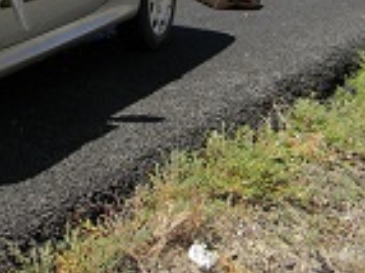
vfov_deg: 15.9
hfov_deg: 19.7
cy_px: 33
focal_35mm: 92
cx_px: -105
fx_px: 969
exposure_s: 1/560
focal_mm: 5
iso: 80
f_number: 3.5
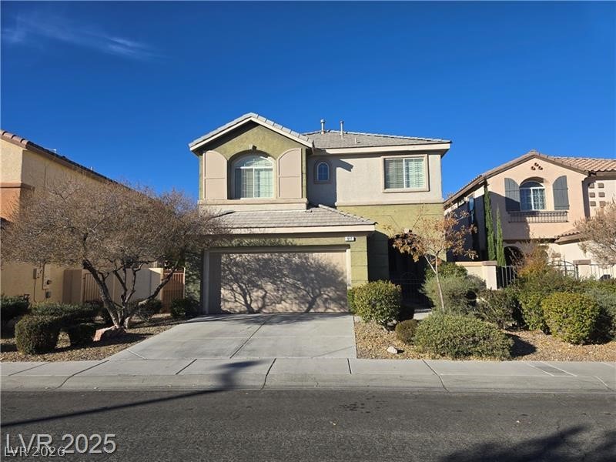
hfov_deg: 73.9
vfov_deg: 58.9
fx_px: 409
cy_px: 231
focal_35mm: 23
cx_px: 308
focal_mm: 6.3
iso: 12
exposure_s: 1/814
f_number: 1.7
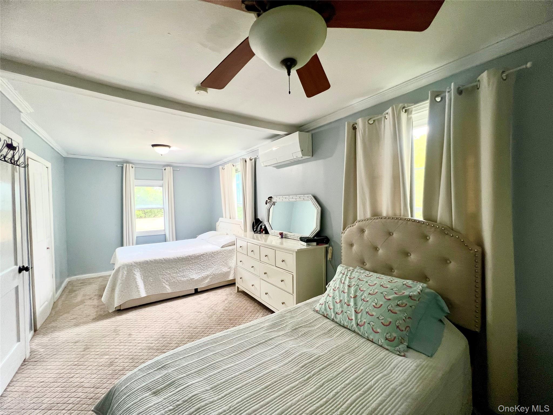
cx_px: 276
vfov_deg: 89.9
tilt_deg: -2.7
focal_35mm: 13
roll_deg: +1.2
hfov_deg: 106.2
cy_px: 208
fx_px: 208
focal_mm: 1.57
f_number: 1.8
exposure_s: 1/60
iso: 160
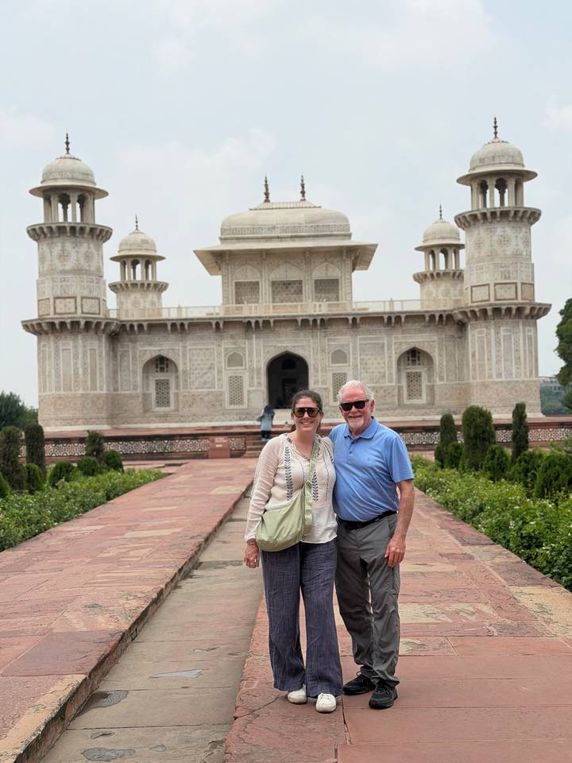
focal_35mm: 48
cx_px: 286
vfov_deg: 39.7
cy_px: 382
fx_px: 1058
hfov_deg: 30.3
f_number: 1.78
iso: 64
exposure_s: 1/7143
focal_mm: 6.76
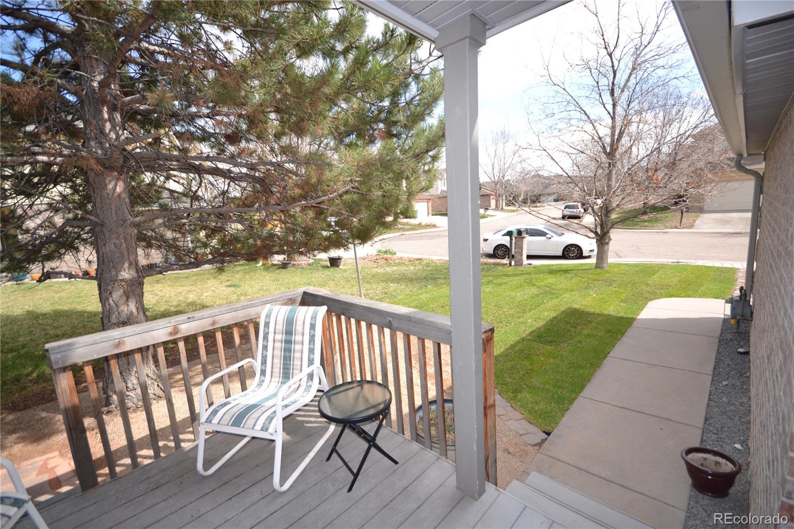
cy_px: 264
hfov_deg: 100.4
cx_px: 397
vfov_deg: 77.3
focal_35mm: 15
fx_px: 331
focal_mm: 10
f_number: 6.3
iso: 100
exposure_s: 1/160
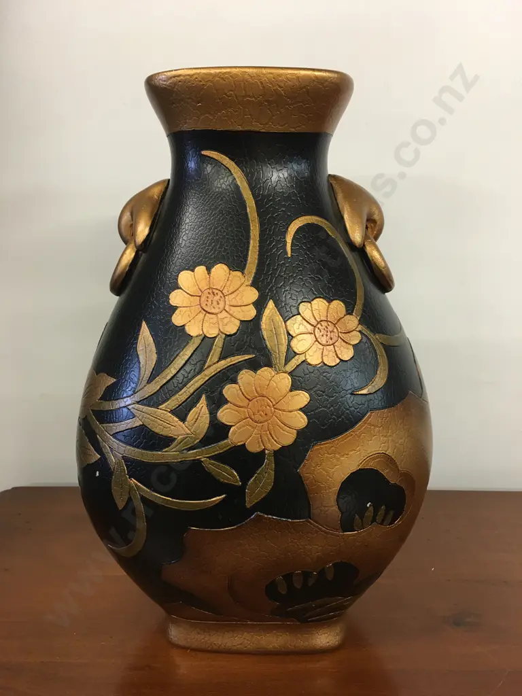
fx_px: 583
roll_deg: +0.3
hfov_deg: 48.2
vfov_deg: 61.7
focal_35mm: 29
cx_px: 261
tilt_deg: -12.4
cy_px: 348
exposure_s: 1/17
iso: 50
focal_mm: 4.15
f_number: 2.2
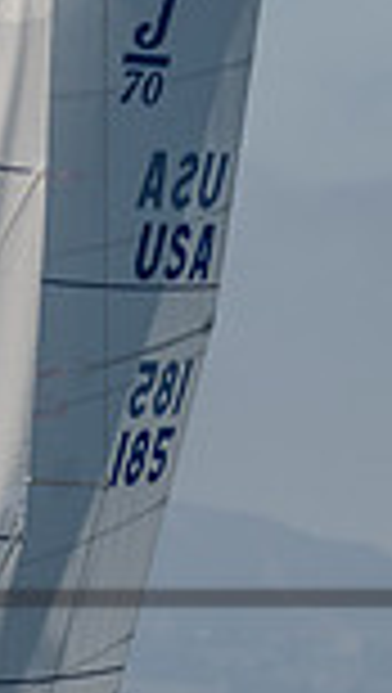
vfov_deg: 2.3
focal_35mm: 934
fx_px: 17203
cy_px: 929
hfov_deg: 1.3
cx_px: -542
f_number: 9
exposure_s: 1/1000
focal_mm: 185
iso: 640
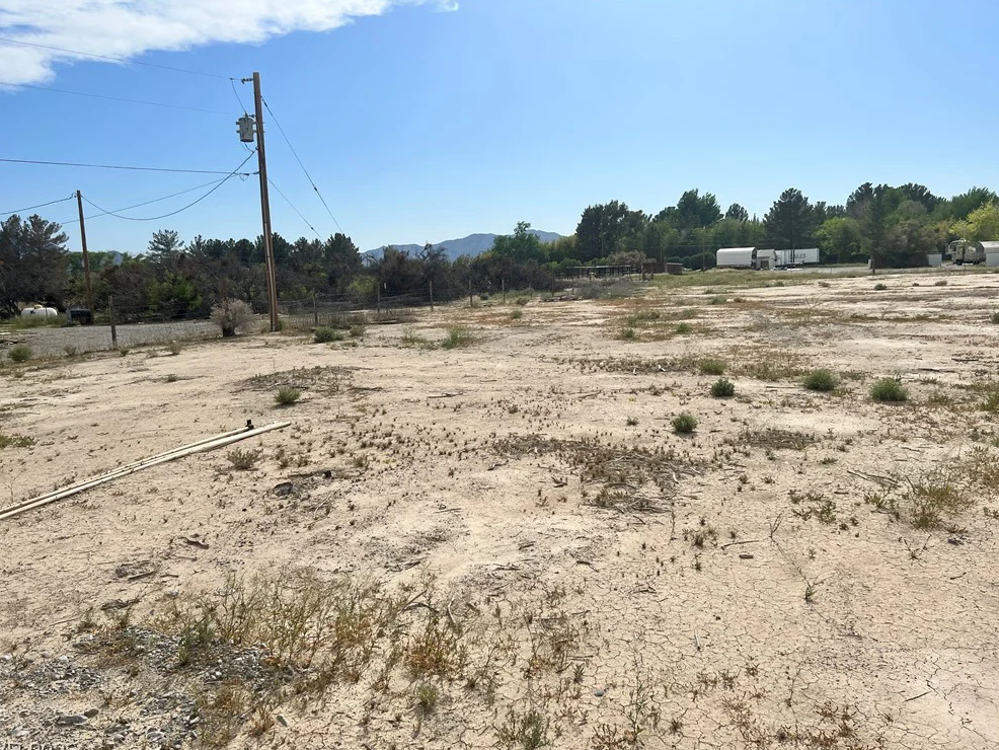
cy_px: 384
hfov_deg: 65.3
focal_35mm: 27
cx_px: 493
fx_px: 779
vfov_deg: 51.4
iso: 50
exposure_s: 1/11364
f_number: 1.5
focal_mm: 5.7
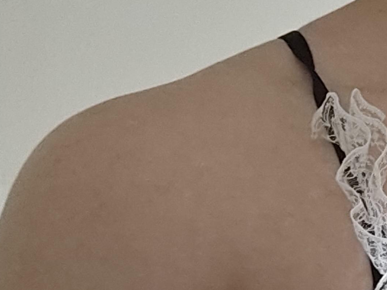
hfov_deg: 15.3
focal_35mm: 117
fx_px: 1308
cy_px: 516
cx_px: 607
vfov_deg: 11.7
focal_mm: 3.74
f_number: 2.45
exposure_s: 1/33.3
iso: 322
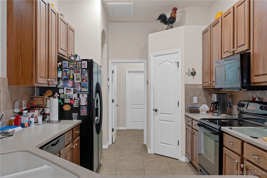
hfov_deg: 62.0
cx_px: 134
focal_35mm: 30
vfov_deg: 43.6
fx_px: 222
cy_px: 89
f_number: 8
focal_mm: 20
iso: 320
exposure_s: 1/4
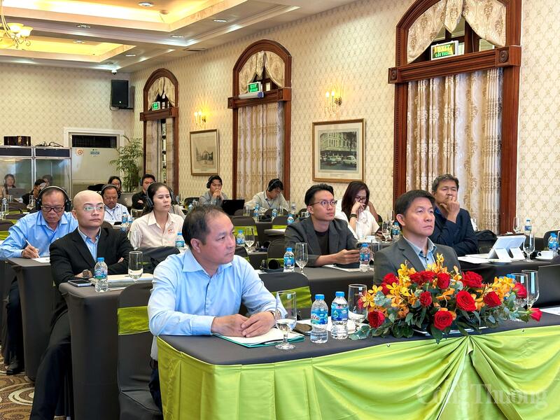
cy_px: 210
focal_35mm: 48
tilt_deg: -2.7
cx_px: 280
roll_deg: -0.2
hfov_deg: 39.7
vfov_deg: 30.3
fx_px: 777
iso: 100
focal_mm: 6.86
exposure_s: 1/50
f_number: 1.78
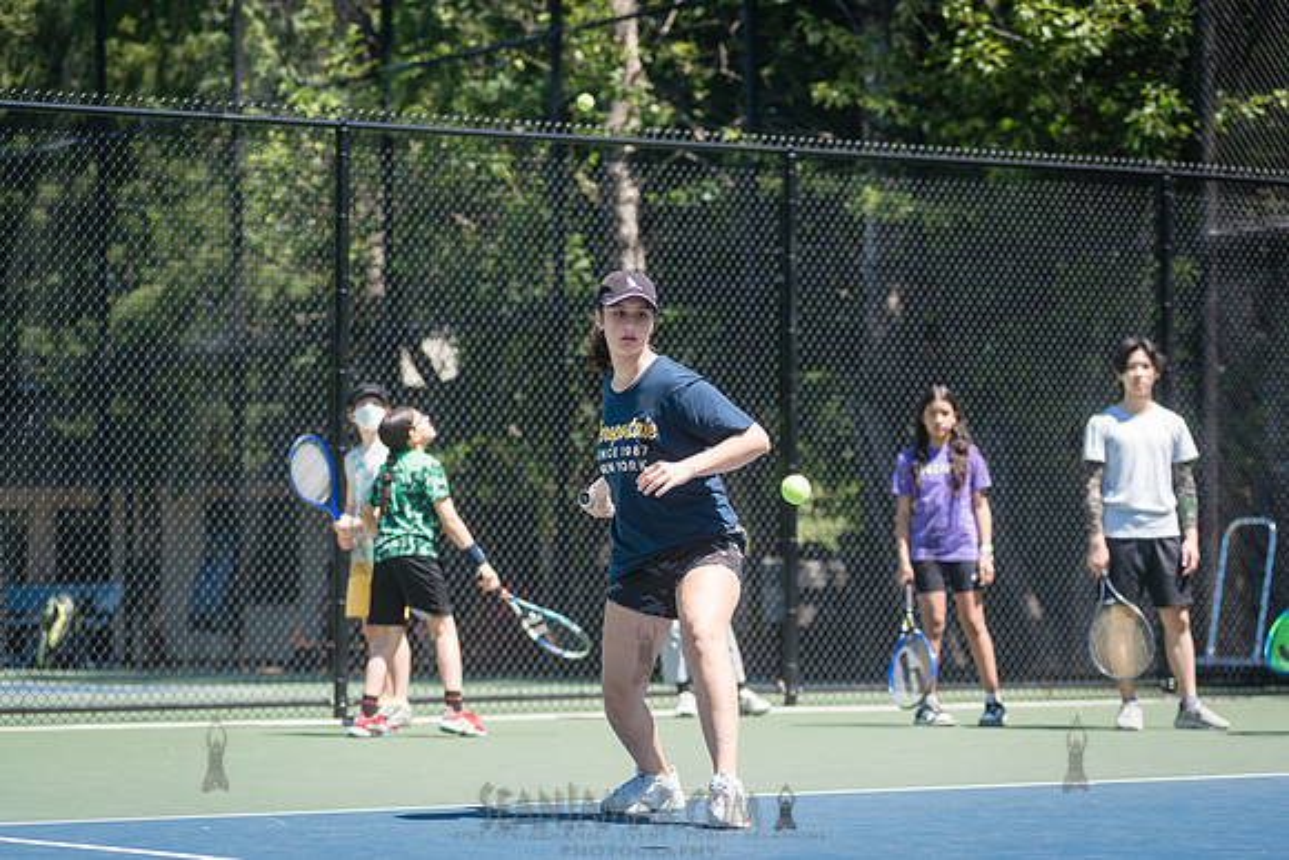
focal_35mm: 117
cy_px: 430
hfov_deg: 17.5
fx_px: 4182
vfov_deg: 11.7
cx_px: 629
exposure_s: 1/800
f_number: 3.5
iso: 200
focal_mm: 112
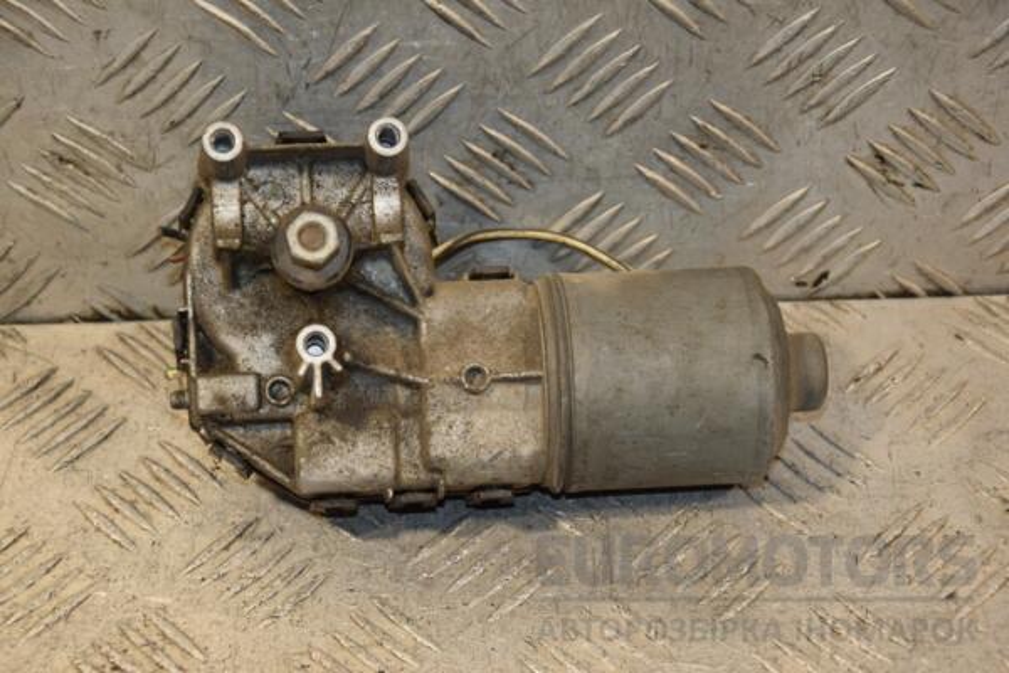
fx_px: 2775
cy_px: 336
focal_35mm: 99
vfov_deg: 13.8
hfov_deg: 20.6
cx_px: 504
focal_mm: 66
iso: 800
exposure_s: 1/125
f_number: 5.3
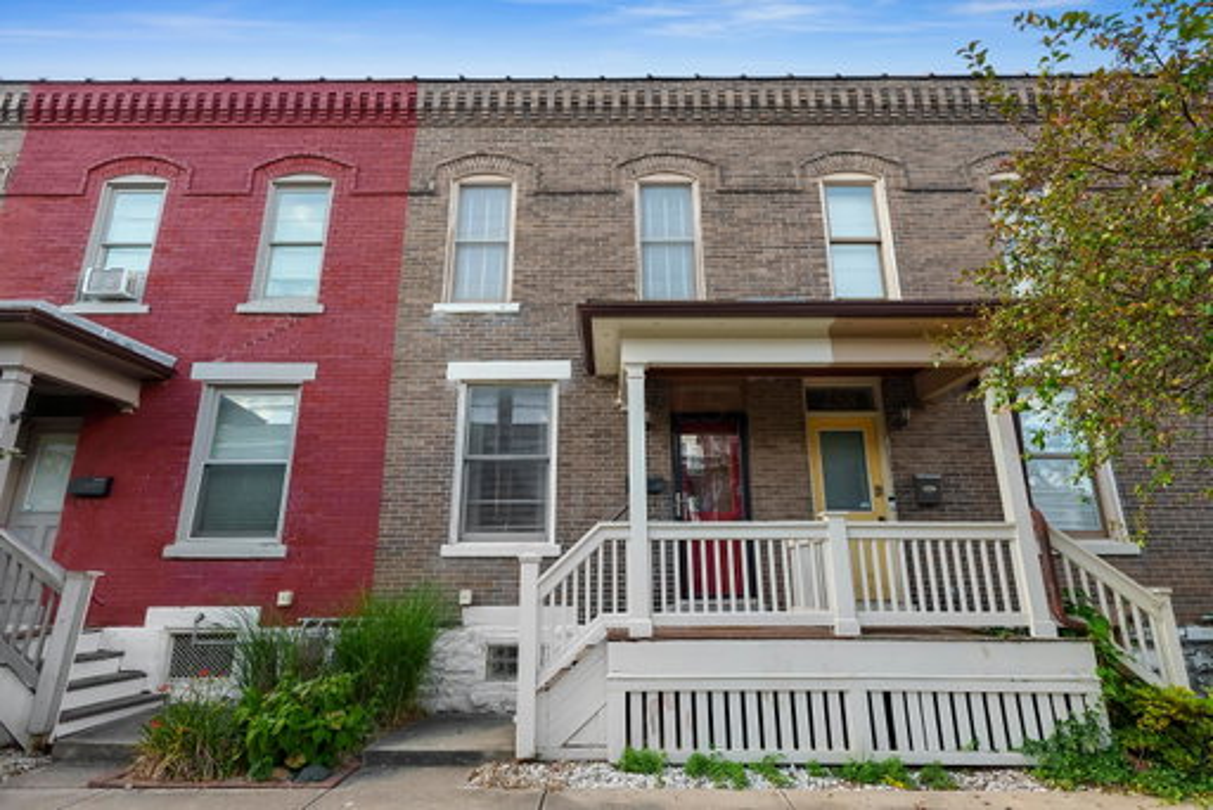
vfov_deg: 64.6
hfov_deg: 86.9
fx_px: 641
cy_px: 405
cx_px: 606
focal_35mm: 19
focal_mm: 19
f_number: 9
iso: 640
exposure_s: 1/200
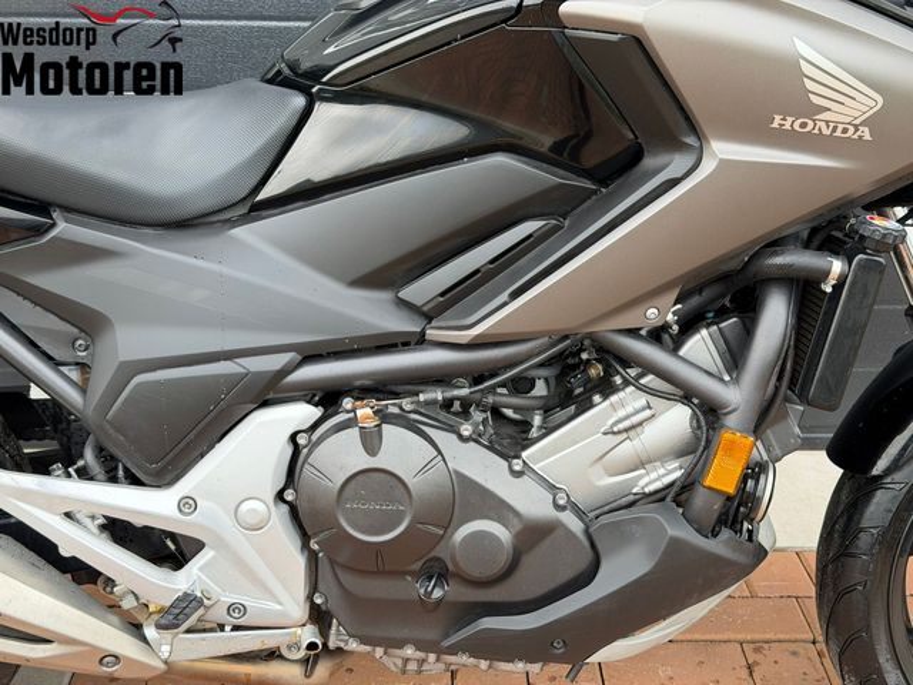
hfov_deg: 39.7
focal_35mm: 48
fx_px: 1266
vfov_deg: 30.3
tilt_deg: -24.6
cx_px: 456
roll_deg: +1.0
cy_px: 342
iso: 100
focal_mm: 6.76
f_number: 1.78
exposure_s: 1/463
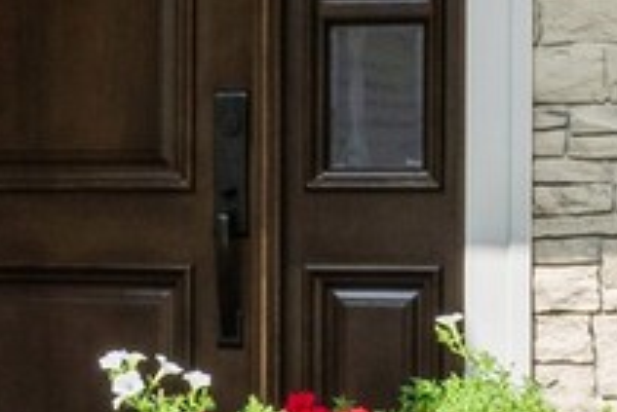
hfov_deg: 10.7
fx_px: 3156
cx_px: -367
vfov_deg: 7.5
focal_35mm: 184
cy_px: 330
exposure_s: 1/500
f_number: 8
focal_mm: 24
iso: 400
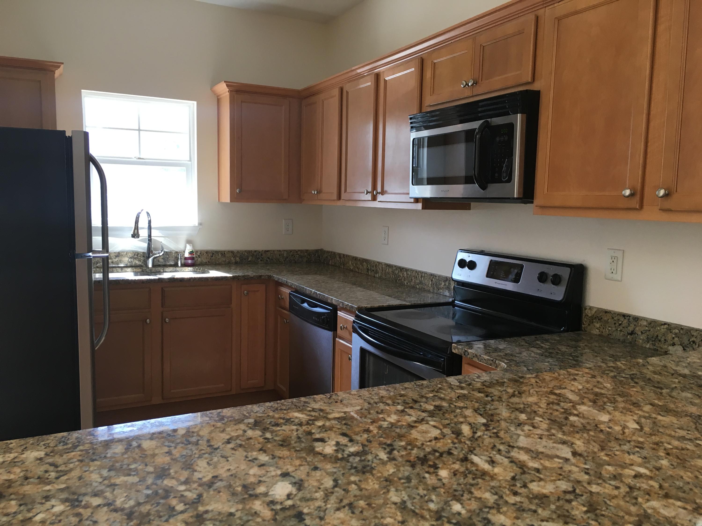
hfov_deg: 61.7
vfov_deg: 48.2
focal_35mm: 29
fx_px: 588
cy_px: 263
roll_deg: -1.1
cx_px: 351
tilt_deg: -5.6
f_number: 2.2
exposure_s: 1/30
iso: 32
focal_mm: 4.15
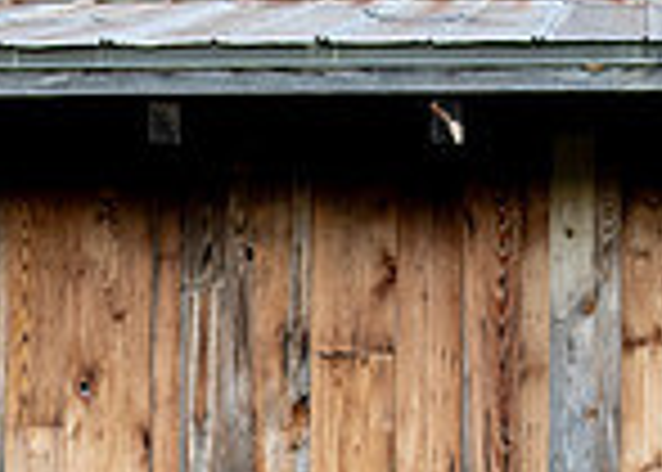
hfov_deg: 8.9
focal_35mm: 226
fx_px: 4249
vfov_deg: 6.2
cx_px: 555
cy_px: 982
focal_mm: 50
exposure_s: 1/1250
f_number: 1.8
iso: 400
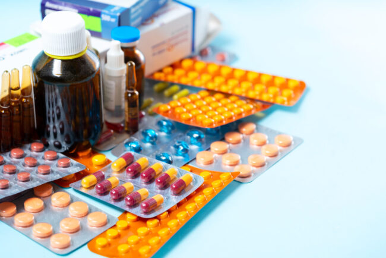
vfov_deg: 15.2
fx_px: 965
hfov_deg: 22.6
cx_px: 193
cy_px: 129
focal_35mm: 90
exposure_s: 1/200
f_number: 5
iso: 50
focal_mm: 90
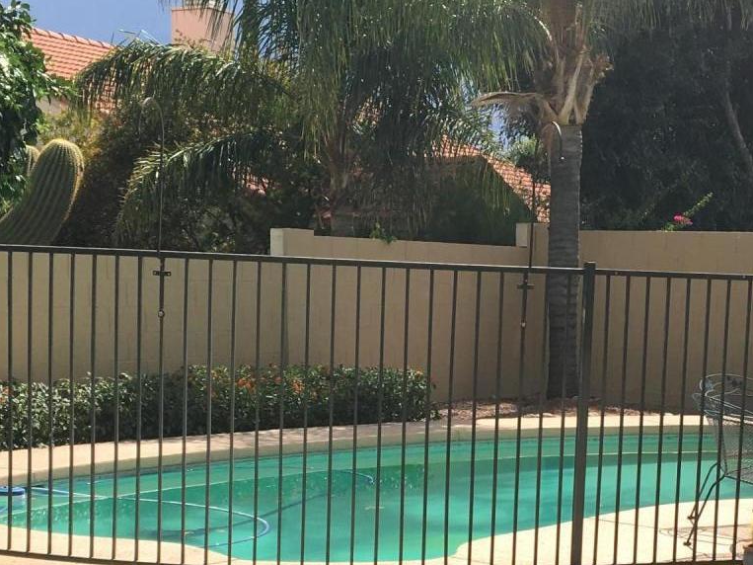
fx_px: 1653
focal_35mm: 76
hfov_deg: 25.5
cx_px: 495
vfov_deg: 19.2
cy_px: 455
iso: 25
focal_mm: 4.15
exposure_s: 1/1709
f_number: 2.2
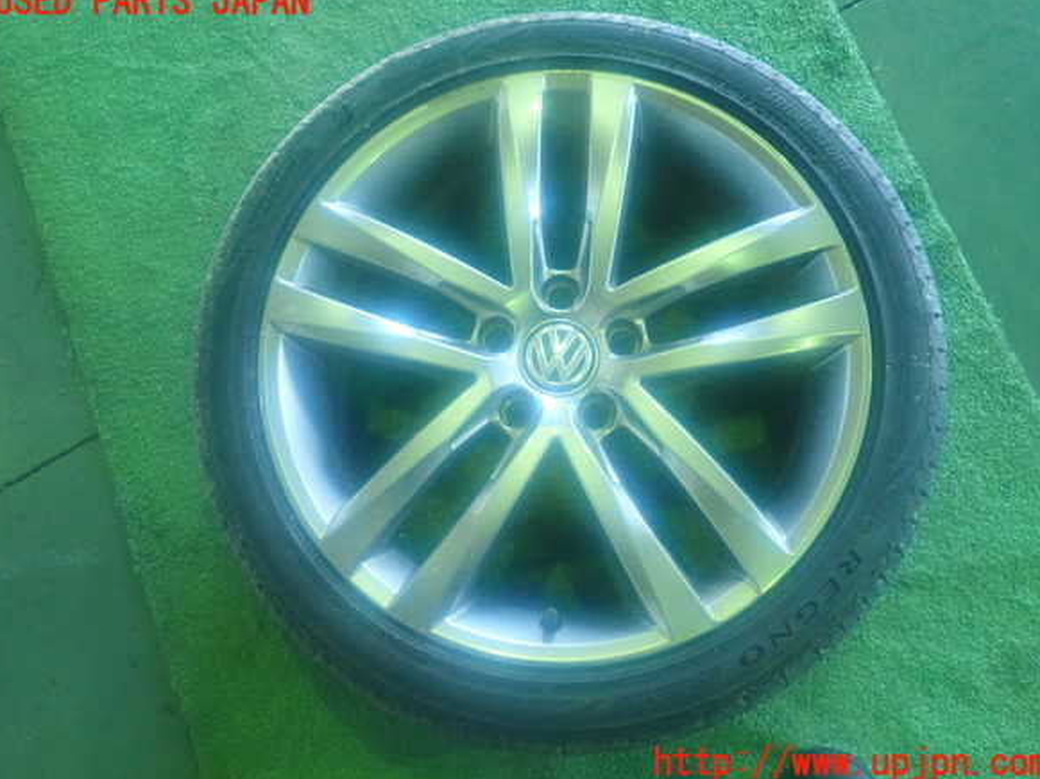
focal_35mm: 31
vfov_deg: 45.4
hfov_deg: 58.4
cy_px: 383
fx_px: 931
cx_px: 521
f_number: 2.3
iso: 800
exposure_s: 1/30
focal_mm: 5.5
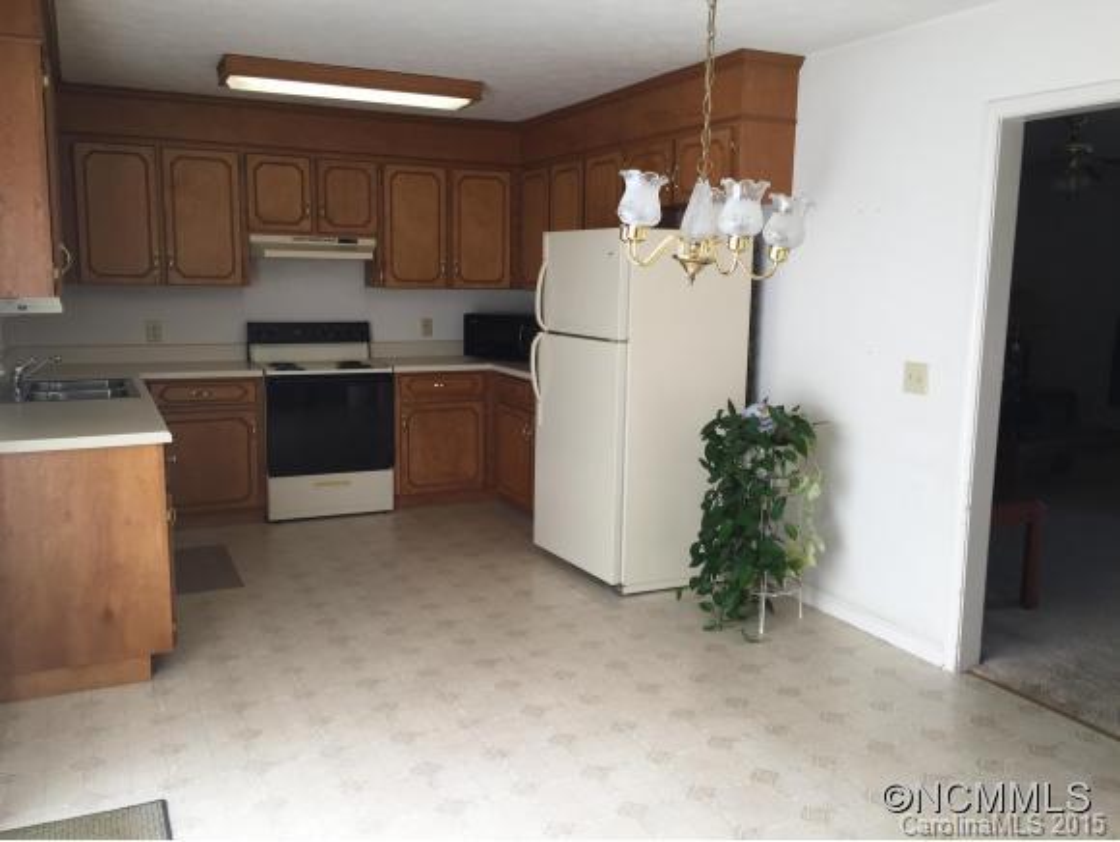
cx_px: 560
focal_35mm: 29
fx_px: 939
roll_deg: -1.1
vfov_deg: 48.3
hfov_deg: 61.6
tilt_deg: -8.4
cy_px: 421
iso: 40
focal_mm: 4.15
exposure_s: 1/120
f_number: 2.2
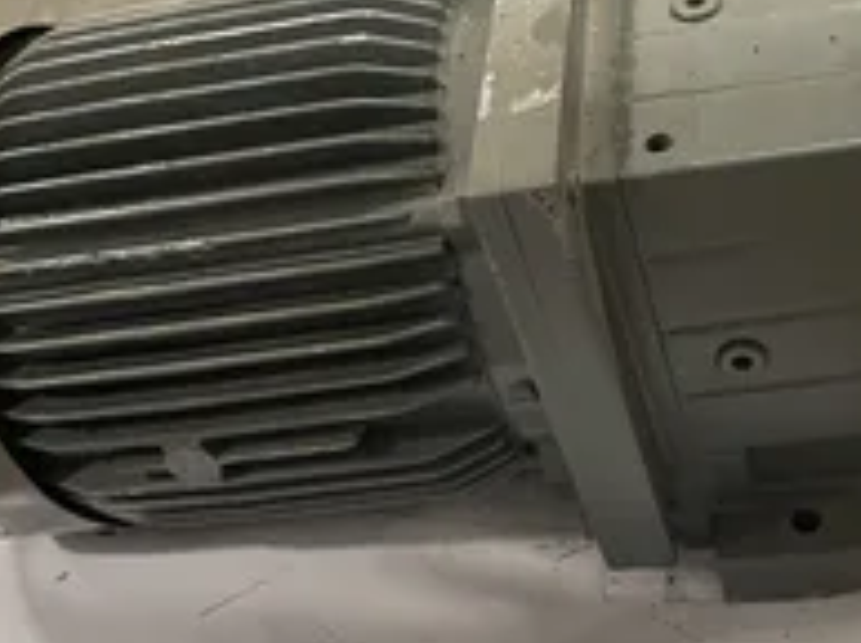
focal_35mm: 54
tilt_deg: -45.9
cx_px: 580
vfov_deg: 26.9
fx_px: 1341
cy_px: 277
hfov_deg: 35.2
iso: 500
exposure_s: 1/60
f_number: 1.6
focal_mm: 4.2
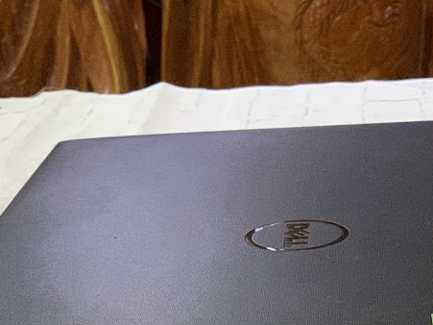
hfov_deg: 16.7
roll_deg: +4.3
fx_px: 1476
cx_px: 262
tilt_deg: -16.1
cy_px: 230
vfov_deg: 12.5
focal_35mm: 118
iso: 400
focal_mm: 6
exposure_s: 1/50
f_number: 2.4
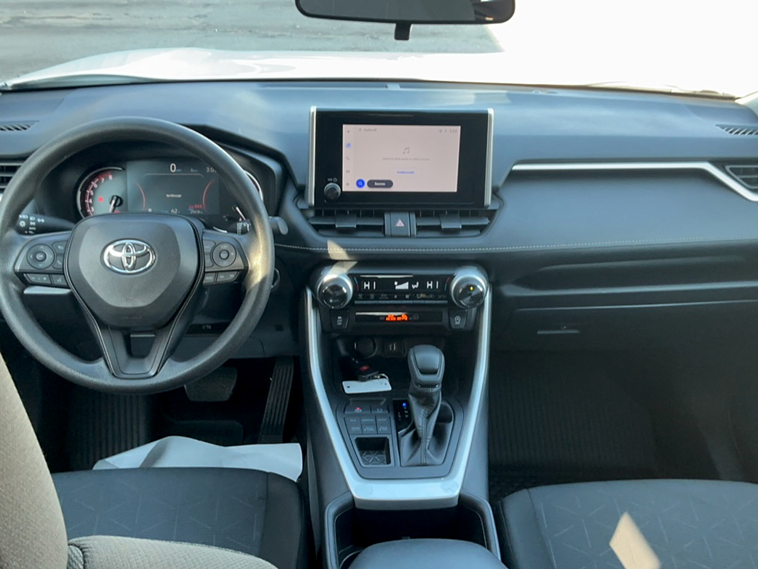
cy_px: 284
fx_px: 657
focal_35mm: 30
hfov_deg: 60.0
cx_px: 379
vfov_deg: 46.8
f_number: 1.8
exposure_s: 1/60
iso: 50
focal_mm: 3
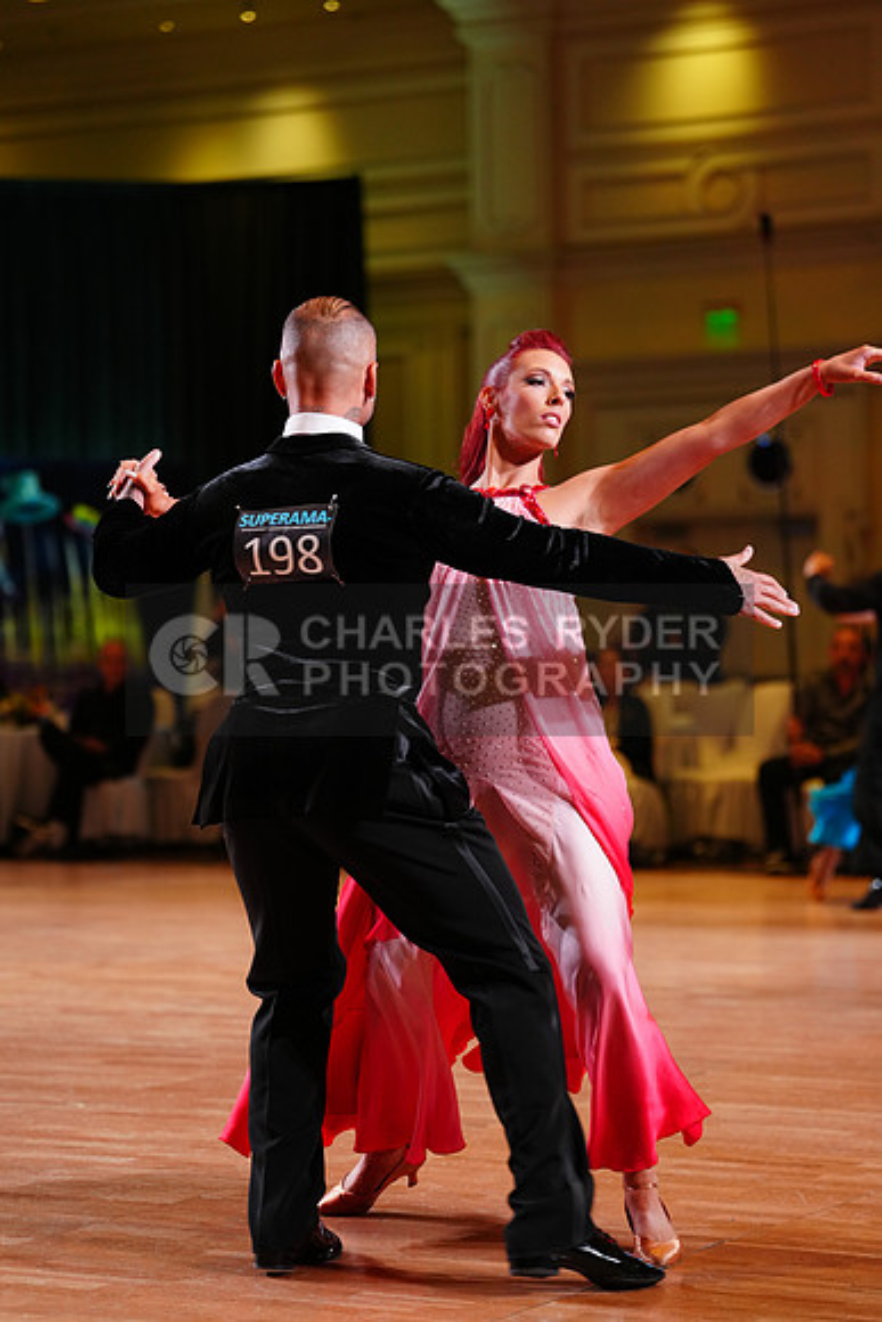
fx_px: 3342
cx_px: 441
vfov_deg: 22.4
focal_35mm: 91
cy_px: 661
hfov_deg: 15.0
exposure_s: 1/400
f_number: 2.8
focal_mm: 91
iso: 1600
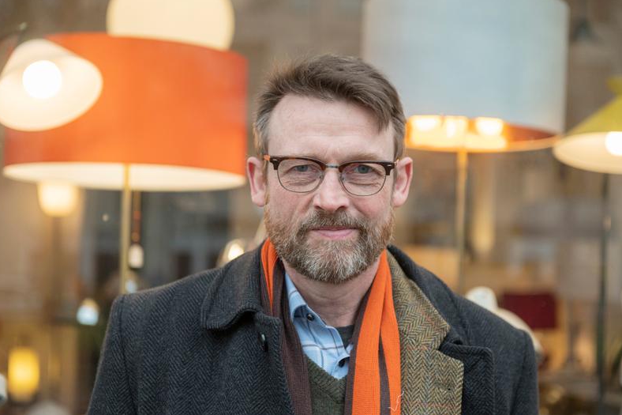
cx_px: 308
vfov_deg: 19.2
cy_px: 206
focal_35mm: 71
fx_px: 1226
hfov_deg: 28.5
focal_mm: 70
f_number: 2.8
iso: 1250
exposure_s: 1/2000
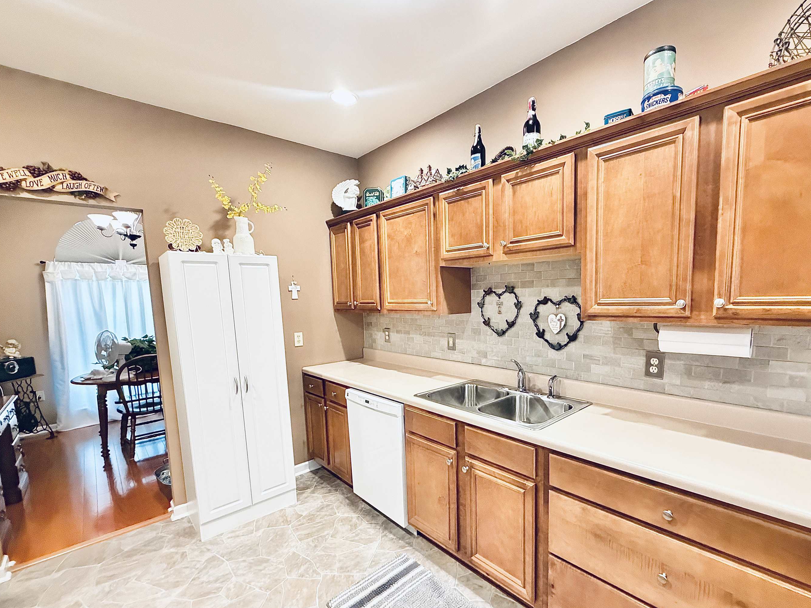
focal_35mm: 16
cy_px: 336
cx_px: 445
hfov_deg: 94.2
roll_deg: +1.9
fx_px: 375
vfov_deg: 77.9
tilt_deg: -6.5
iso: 1250
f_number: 2.2
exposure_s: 1/30
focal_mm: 2.22
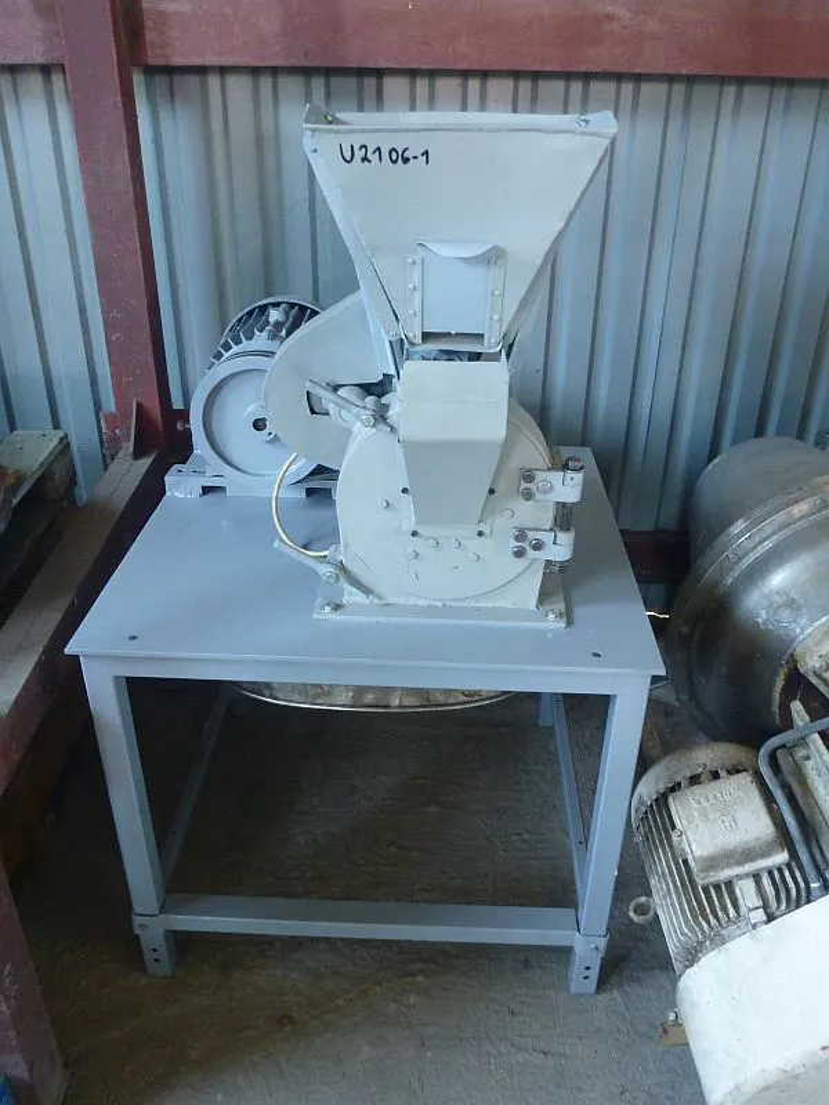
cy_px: 552
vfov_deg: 63.4
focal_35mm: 28
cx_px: 414
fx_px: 894
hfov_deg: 49.7
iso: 400
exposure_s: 1/8
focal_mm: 4.9
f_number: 3.3
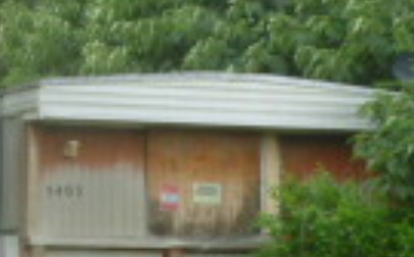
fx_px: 1589
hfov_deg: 14.5
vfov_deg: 9.3
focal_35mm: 141
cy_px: 187
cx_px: -58
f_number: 3.3
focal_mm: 5
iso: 100
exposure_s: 1/250
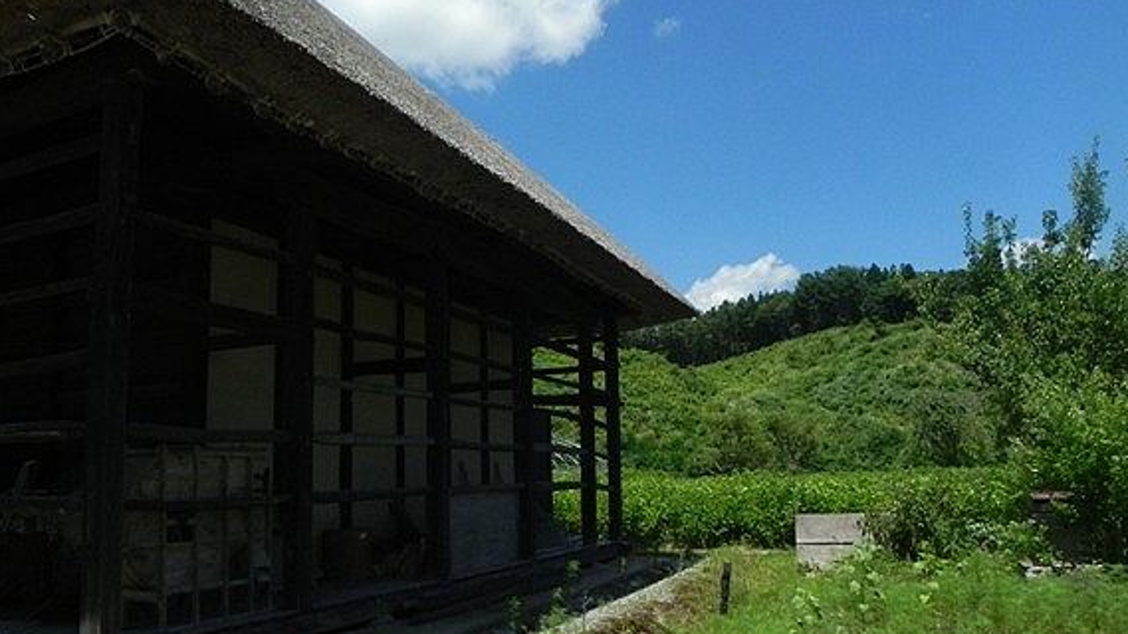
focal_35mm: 29
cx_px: 571
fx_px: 867
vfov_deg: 39.9
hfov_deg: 66.1
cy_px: 393
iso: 400
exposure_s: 1/1500
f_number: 8
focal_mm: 4.6
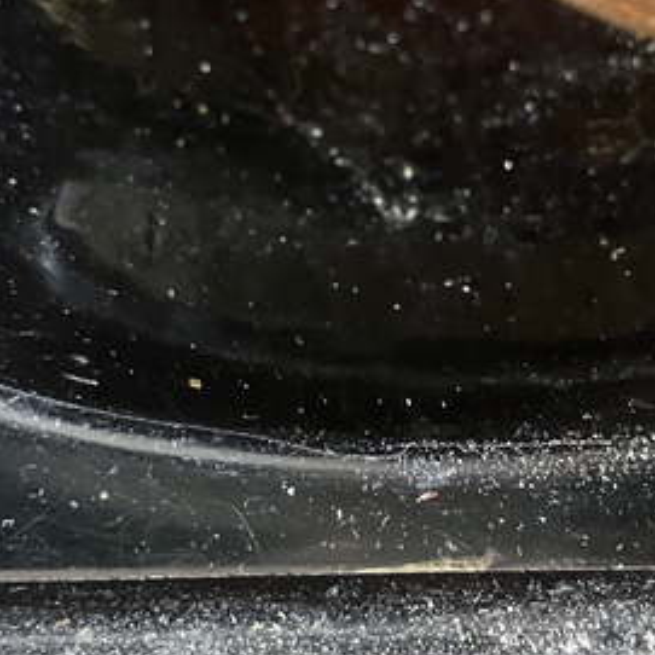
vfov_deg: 18.8
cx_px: 350
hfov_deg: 18.9
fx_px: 1970
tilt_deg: -55.8
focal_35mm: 92
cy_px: 244
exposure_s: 1/30
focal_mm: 3.99
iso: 500
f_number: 1.8
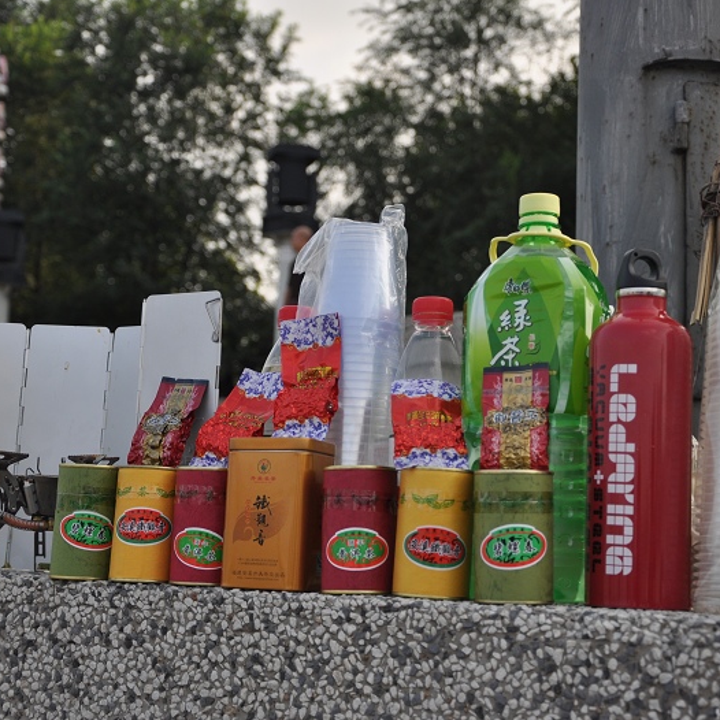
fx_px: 1459
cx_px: 398
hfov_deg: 27.7
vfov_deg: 27.7
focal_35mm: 62
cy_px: 361
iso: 200
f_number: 4.2
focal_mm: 32
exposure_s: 1/800
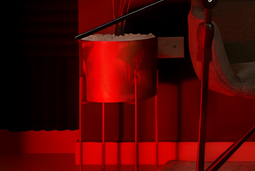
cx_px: 447
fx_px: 1006
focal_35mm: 142
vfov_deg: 9.5
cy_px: -61
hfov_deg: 13.1
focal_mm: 24
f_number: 9
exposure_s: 1/6
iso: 400
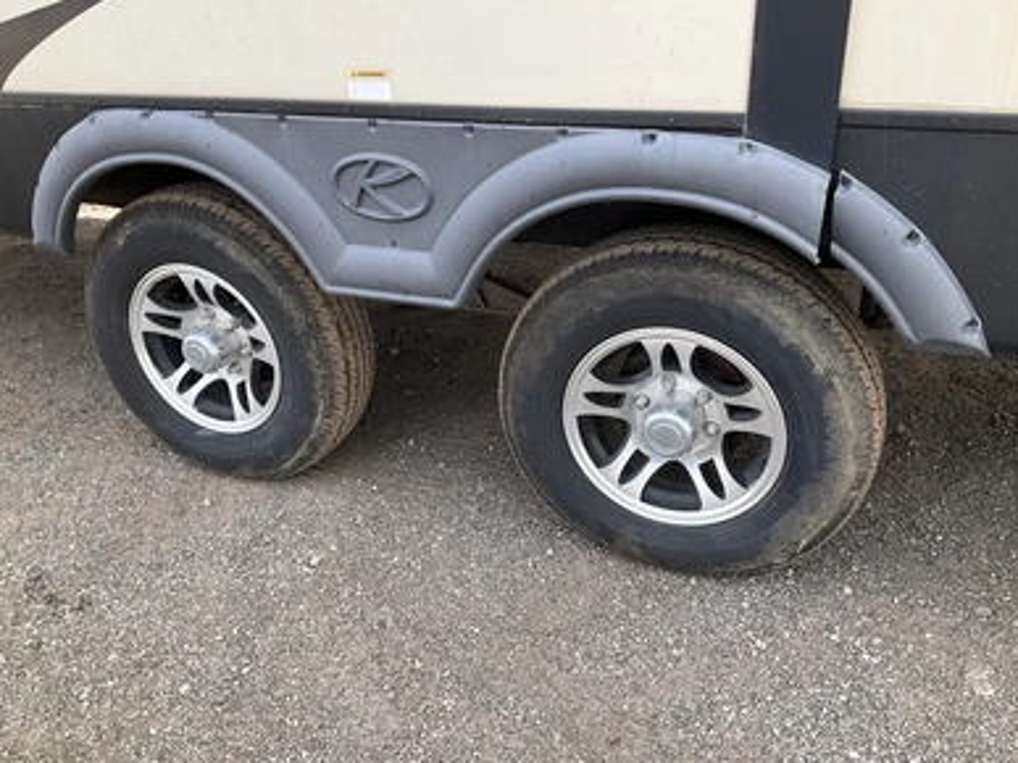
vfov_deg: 46.8
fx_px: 882
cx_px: 505
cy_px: 387
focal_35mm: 30
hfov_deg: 60.0
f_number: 1.8
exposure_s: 1/331
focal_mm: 3
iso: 25
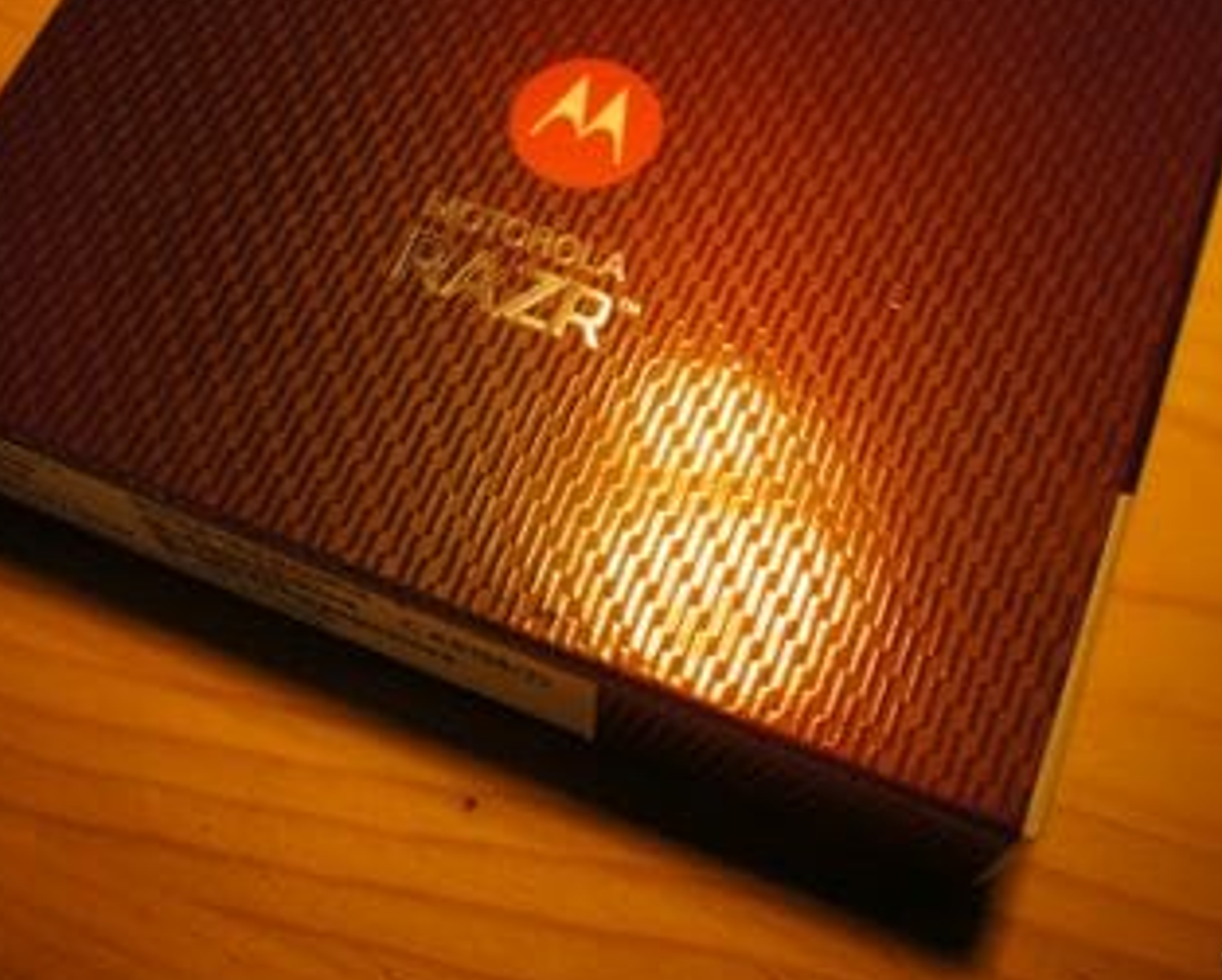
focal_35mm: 46
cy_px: 301
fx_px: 1665
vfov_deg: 32.4
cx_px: 597
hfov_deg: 40.3
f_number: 4.5
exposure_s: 1/60
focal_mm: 16
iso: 200
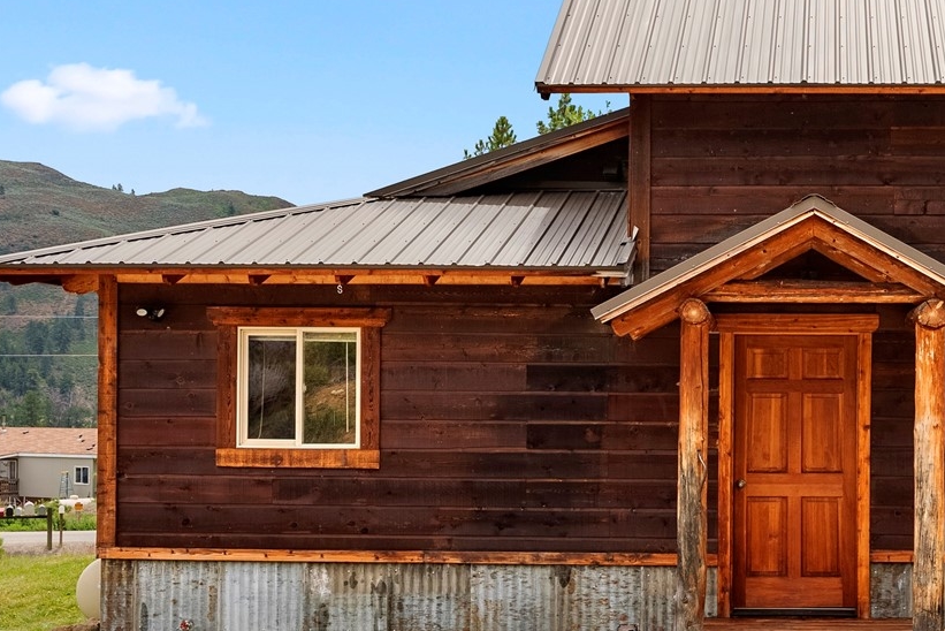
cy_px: 289
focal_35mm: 66
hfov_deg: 29.7
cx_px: 783
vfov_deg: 20.7
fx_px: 1729
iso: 100
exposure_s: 1/640
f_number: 5.6
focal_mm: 31.9
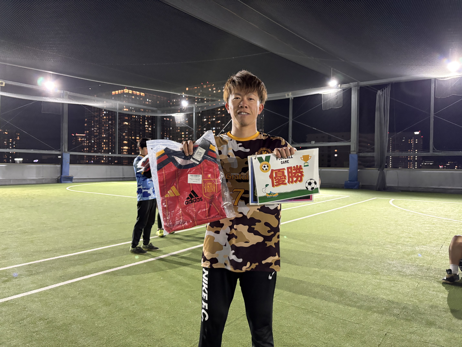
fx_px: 347
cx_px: 231
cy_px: 174
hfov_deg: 67.3
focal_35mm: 26
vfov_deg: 53.1
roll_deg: -0.7
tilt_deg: +0.0
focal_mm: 5.96
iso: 400
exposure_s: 1/33
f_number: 1.6
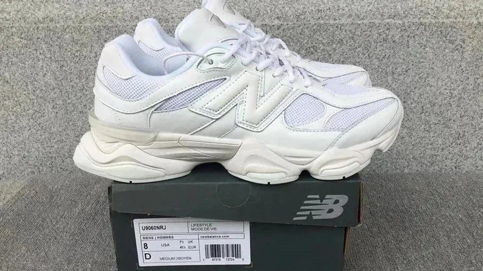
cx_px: 240
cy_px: 150
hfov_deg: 58.0
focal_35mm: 34
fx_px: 435
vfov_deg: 34.6
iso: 25
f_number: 2.4
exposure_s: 1/176
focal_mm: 3.3
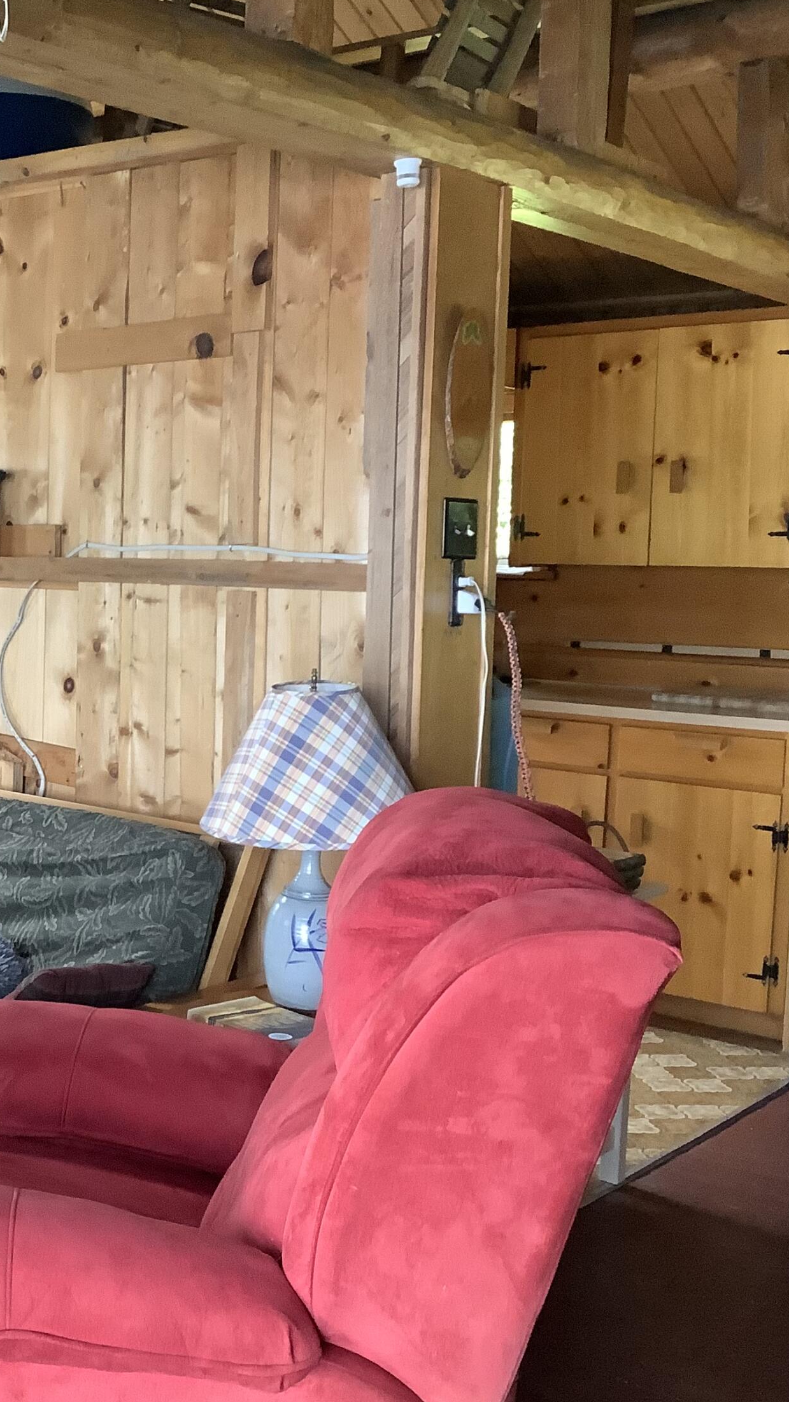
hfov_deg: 24.8
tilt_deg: -5.8
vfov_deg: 44.6
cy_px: 696
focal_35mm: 46
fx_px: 1711
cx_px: 0
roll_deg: -1.9
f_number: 2.4
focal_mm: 3.3
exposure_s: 1/60
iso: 250
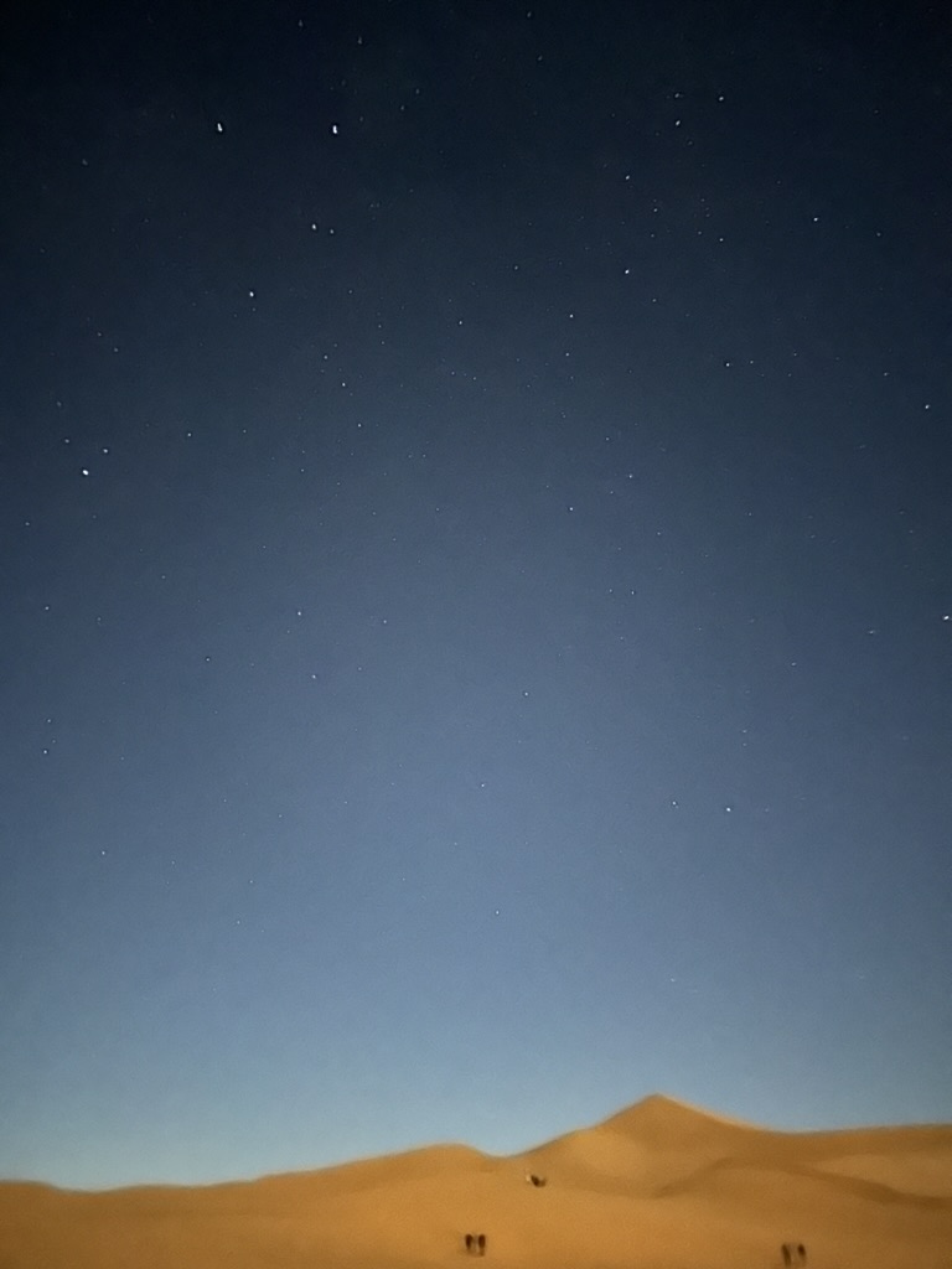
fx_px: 880
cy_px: 634
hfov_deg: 56.8
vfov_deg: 71.6
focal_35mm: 24
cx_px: 476
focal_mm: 6.86
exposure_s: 1
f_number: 1.78
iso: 10000
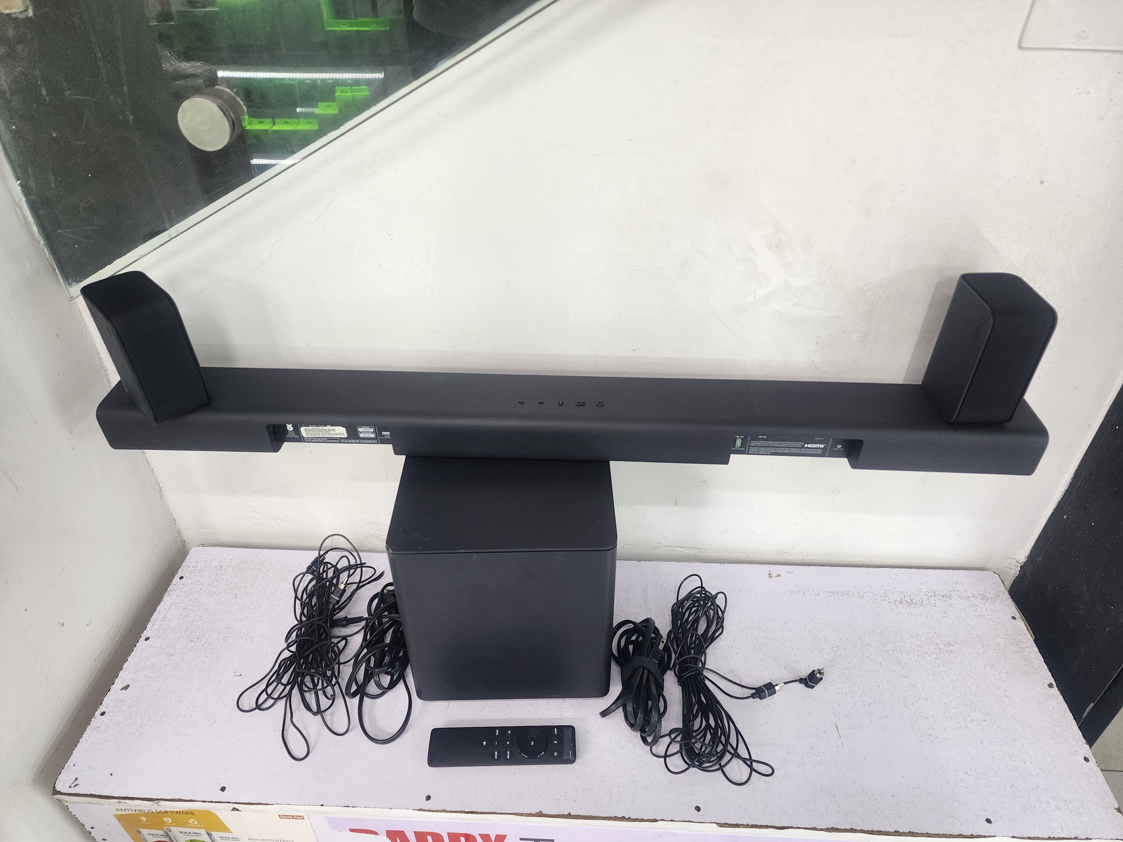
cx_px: 562
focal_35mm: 23
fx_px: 746
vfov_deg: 58.9
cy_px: 421
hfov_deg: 73.9
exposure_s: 1/100
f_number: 1.8
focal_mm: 6.4
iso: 125
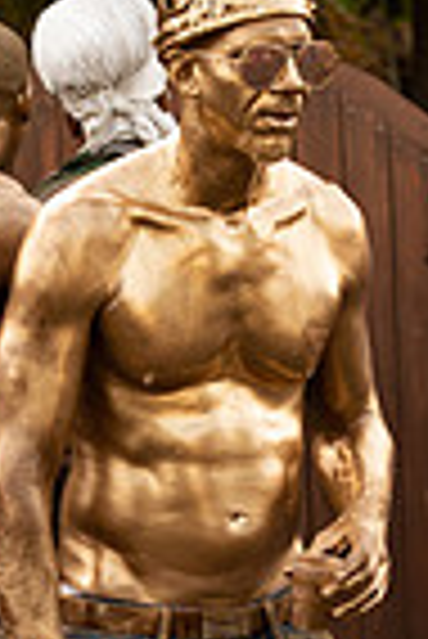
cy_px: 531
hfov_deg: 4.7
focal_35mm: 291
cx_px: 282
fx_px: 5176
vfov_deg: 7.1
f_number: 5
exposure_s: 1/200
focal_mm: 92
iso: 360
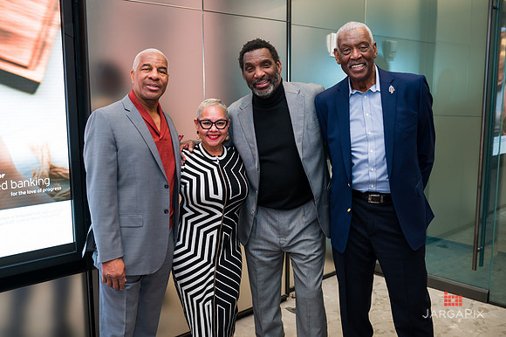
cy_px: 168
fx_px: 506
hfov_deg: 53.2
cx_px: 253
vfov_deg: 36.8
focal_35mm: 36
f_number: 4
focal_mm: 36
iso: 800
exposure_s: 1/200
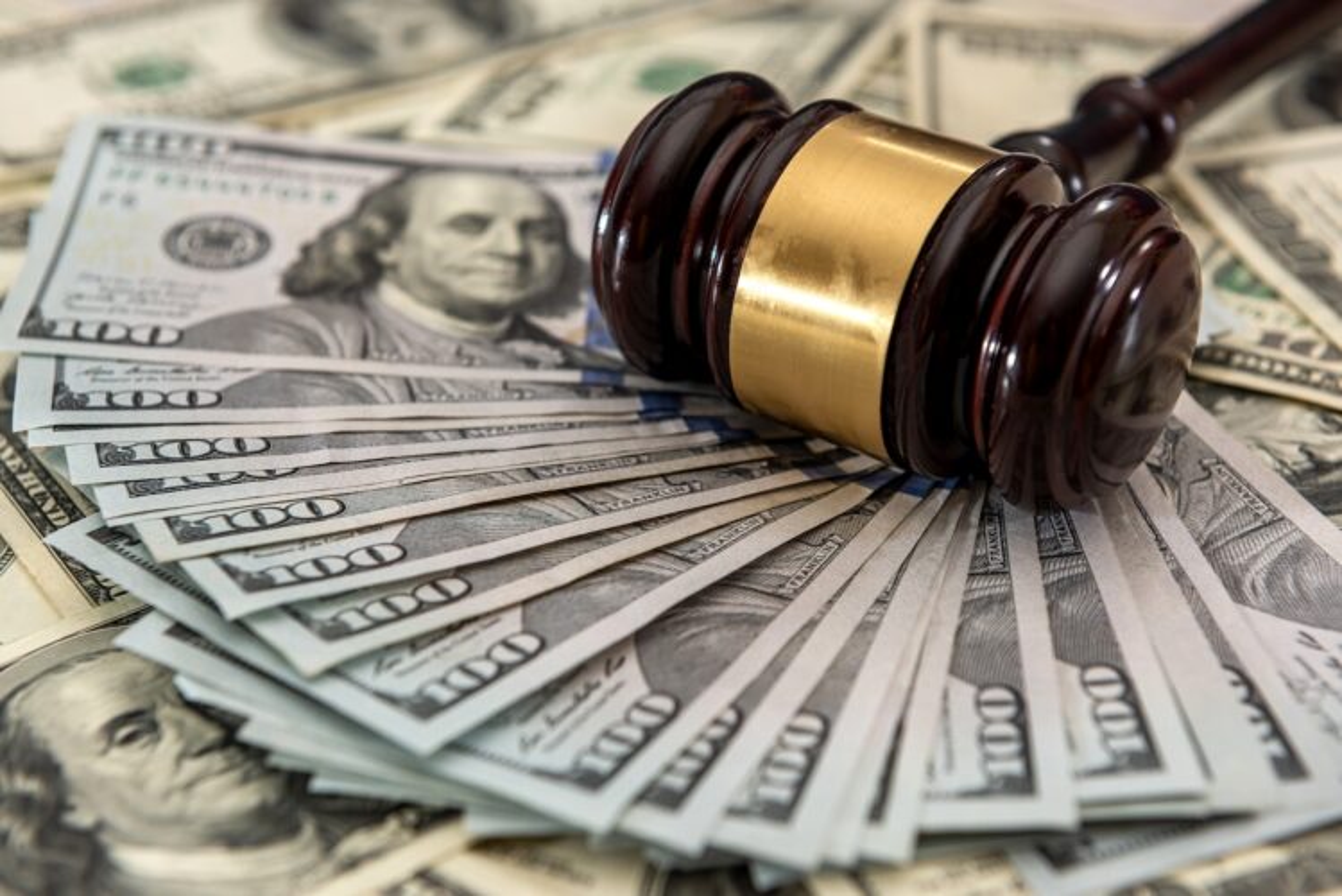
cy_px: 448
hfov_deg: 28.8
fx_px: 2610
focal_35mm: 70
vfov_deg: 19.5
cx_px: 671
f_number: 7.1
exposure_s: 1/200
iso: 250
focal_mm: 70
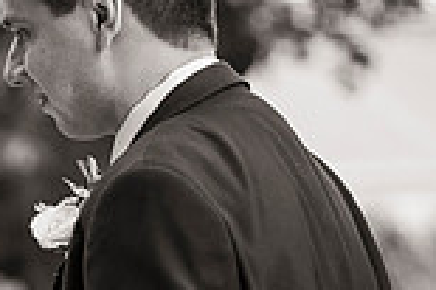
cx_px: -127
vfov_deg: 3.1
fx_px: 5432
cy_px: 293
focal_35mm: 449
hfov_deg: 4.6
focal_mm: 120
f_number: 3.5
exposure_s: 1/500
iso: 200
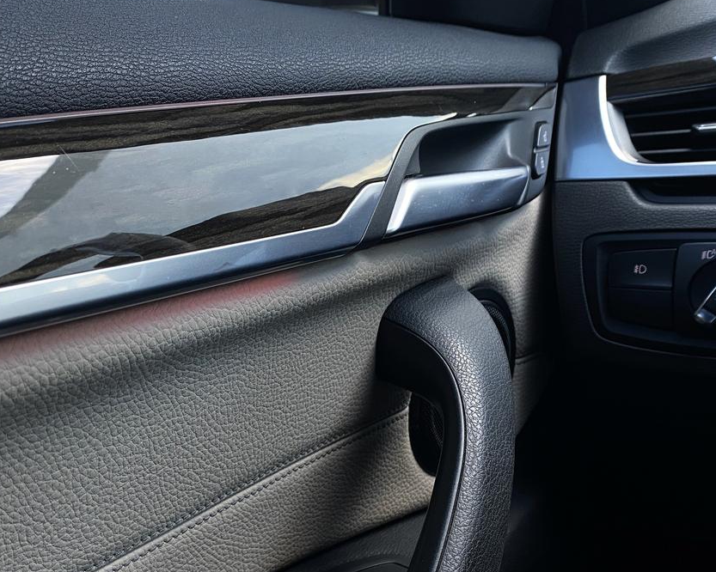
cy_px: 386
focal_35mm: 39
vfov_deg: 37.8
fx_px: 826
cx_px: 305
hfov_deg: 46.7
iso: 125
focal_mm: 4.25
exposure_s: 1/76
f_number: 1.8
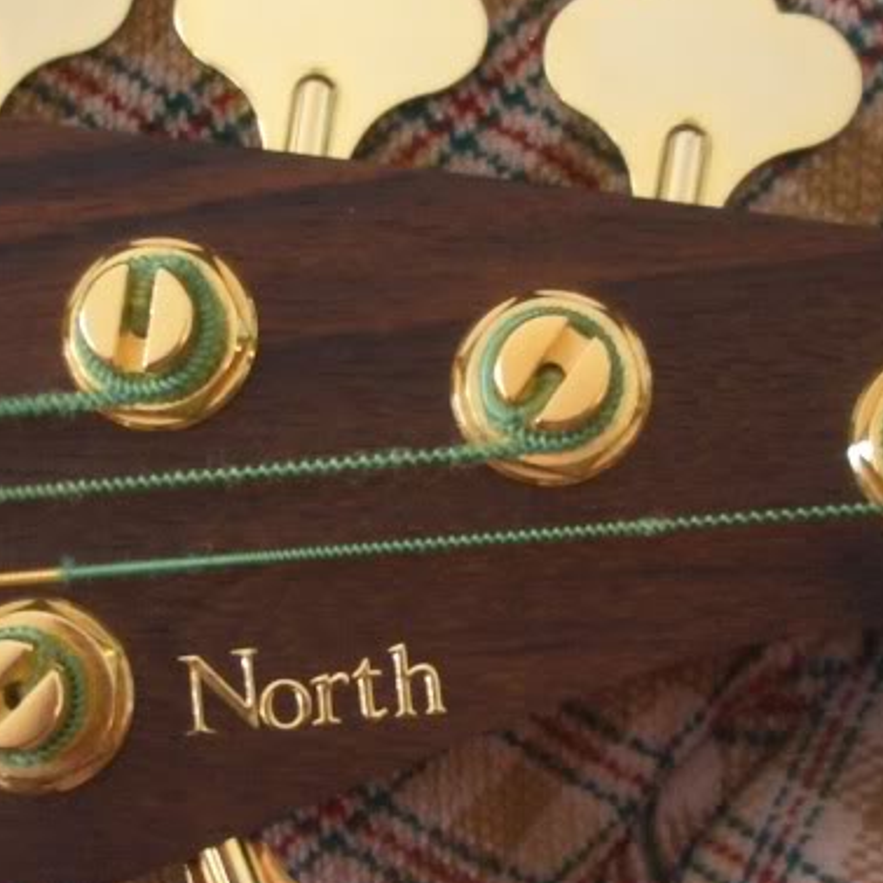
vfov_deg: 20.6
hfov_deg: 20.6
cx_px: 337
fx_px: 2424
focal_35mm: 84
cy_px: 468
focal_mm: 5.8
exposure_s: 1/8
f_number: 2.6
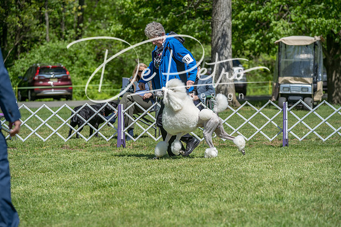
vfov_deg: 10.2
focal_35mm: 135
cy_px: 114
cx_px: 170
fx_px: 1279
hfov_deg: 15.2
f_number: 5
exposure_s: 1/1000
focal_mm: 135
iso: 200
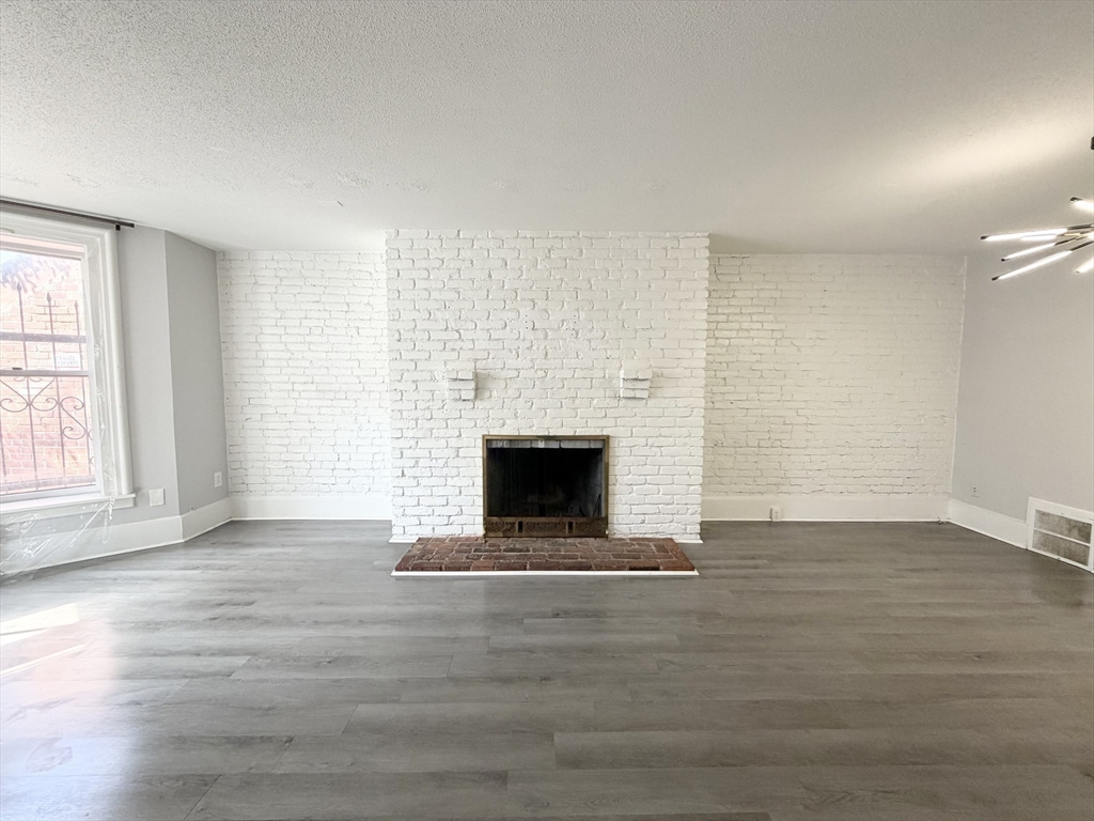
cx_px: 547
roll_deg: -0.1
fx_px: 442
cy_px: 410
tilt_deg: -3.6
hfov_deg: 102.1
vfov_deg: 85.7
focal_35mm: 14
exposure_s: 1/120
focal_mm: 2.22
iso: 200
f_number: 2.2
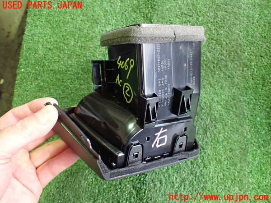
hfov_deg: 60.0
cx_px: 136
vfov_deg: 46.8
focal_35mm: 30
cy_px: 102
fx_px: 235
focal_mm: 5.4
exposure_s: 1/50
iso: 800
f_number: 2.3
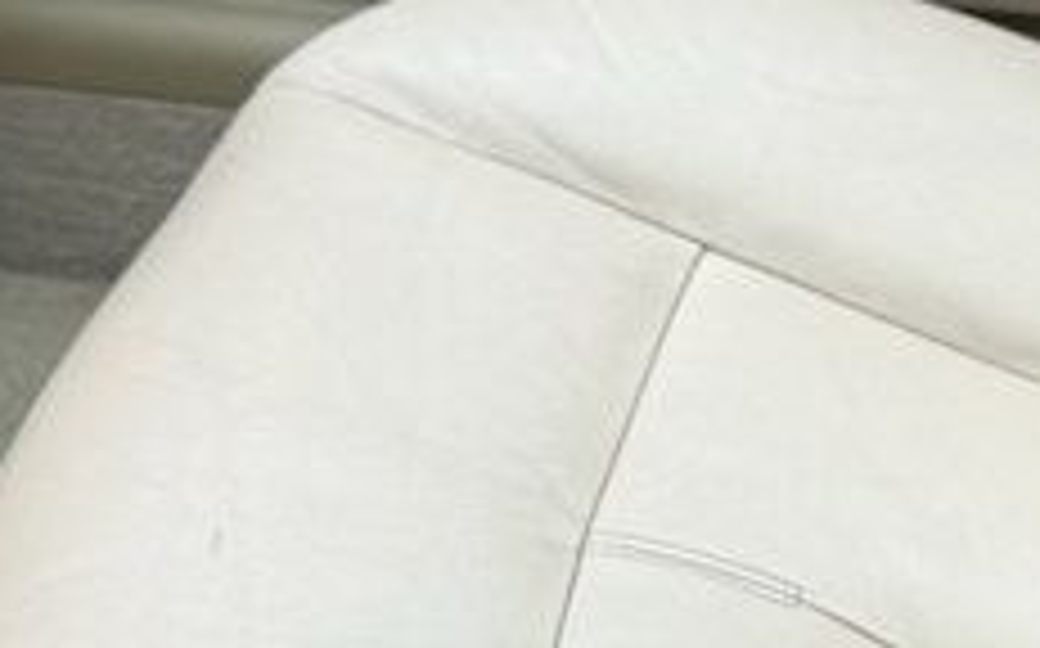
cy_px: 792
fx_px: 3200
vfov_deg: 11.3
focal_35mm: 113
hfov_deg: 18.2
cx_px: 887
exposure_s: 1/715
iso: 80
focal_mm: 6.76
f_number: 1.78
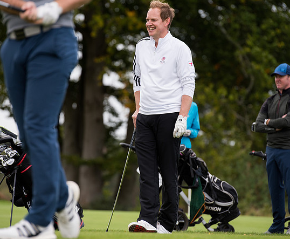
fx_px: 2066
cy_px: 124
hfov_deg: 8.0
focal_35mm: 238
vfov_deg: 6.6
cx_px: 137
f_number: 4
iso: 400
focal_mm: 200
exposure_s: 1/1600
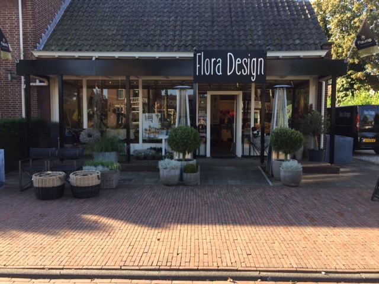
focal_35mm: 29
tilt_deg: -4.7
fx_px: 318
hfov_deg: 61.7
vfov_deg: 48.2
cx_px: 190
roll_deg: +0.3
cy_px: 142
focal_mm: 4.15
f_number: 2.2
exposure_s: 1/304
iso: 32
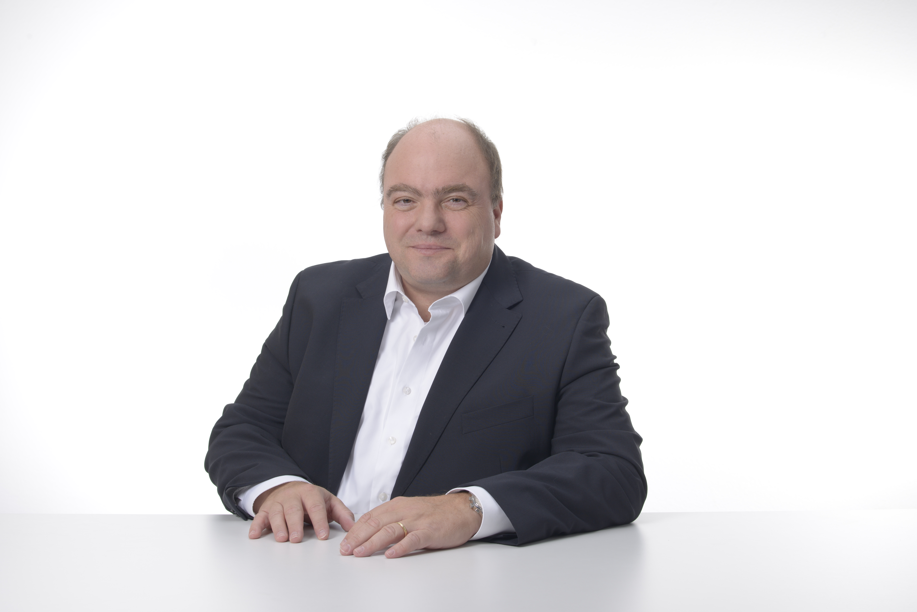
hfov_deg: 34.5
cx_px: 458
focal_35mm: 58
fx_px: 1478
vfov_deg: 23.4
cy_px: 306
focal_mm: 58
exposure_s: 1/125
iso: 100
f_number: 10
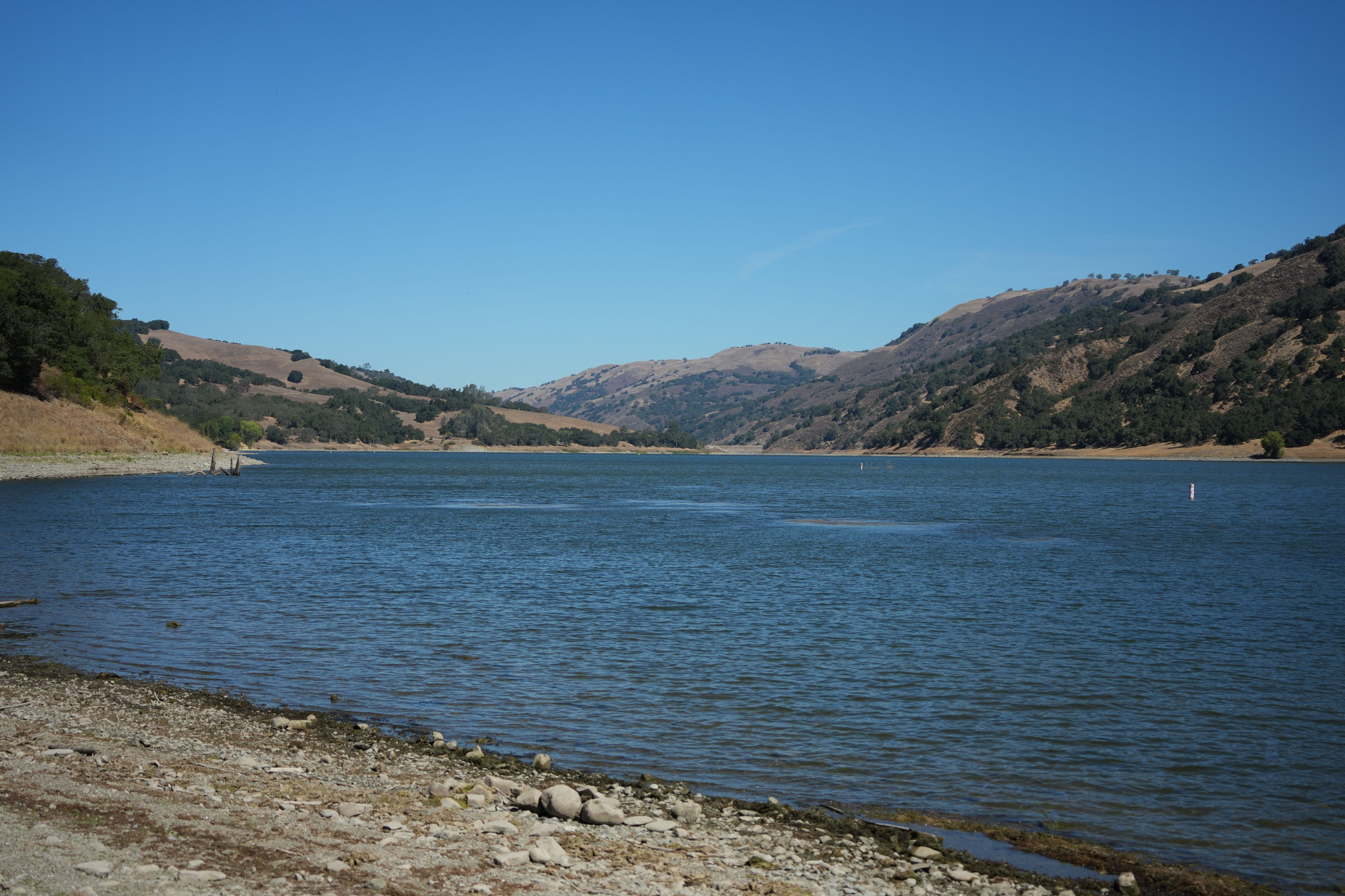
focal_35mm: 50
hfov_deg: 39.6
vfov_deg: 27.0
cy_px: 448
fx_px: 1868
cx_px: 672
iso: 250
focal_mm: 50
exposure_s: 1/2500
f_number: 4.5
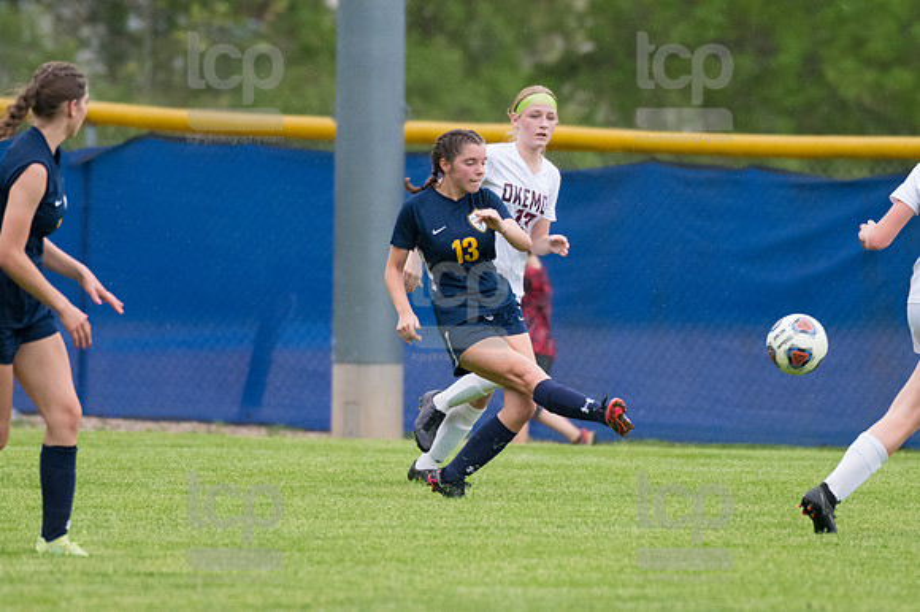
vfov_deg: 2.3
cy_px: 306
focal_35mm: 600
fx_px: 15324
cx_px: 460
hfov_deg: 3.4
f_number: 5.6
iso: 2500
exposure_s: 1/1600
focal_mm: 400
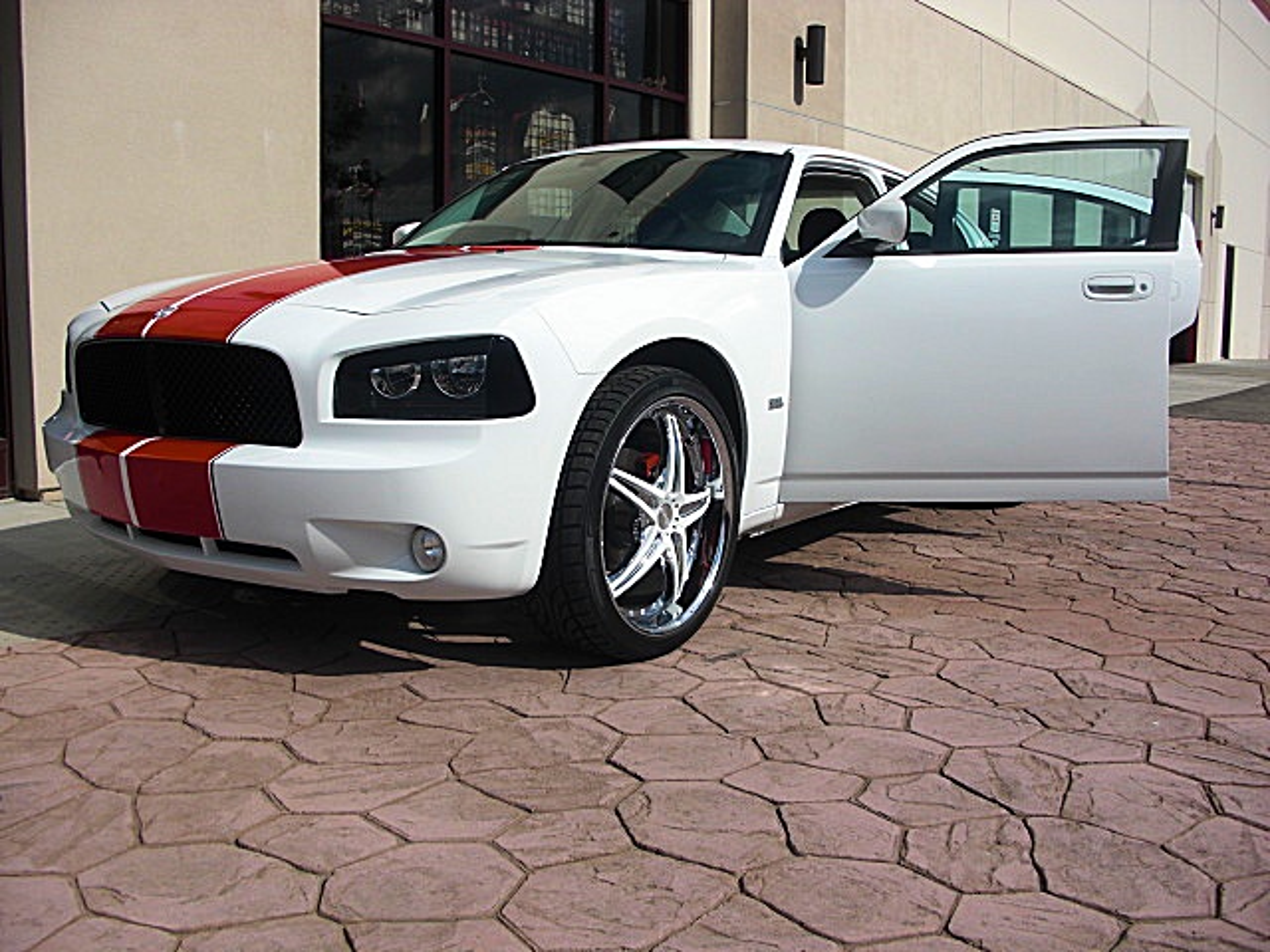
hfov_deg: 51.4
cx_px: 635
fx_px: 1321
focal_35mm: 36
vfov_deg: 39.7
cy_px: 476
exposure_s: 1/320
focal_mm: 6.3
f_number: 7.9
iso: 50
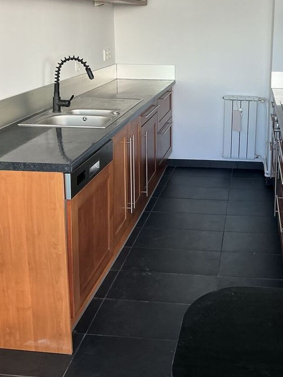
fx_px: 480
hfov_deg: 32.3
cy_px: 119
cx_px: 210
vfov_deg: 42.2
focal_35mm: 44
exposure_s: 1/120
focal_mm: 3
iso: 40
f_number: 1.8
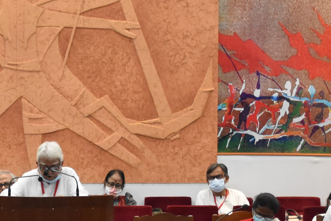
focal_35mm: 179
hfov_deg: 11.4
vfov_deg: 7.6
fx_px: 1646
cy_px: 233
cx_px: 31
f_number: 4.2
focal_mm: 34
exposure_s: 1/60
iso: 2500
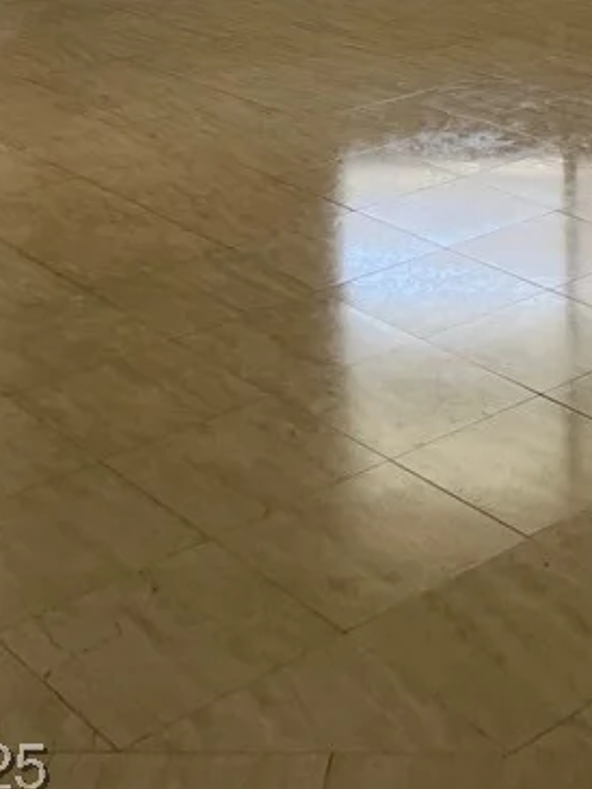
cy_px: -277
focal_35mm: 73
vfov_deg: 23.2
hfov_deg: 19.6
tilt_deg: -2.9
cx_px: 586
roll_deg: -1.2
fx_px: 1664
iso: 32
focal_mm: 5.7
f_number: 1.5
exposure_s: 1/137
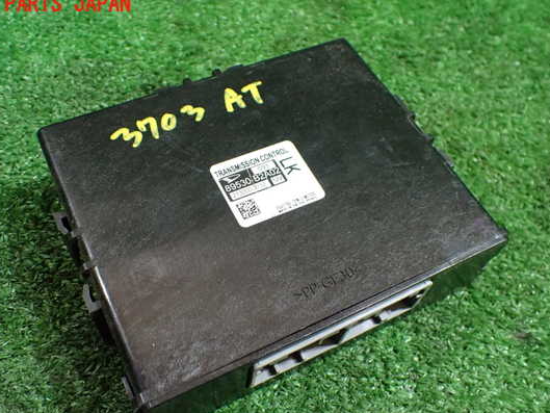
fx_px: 540
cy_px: 226
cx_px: 254
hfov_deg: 53.9
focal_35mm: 34
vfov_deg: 41.8
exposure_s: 1/80
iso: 800
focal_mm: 5.4
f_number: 2.3
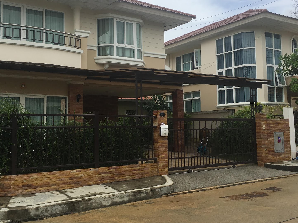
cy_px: 97
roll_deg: -0.4
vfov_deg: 35.1
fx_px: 353
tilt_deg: +5.9
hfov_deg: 45.8
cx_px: 145
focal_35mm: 41
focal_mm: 4.15
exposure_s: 1/1508
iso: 25
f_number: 2.2
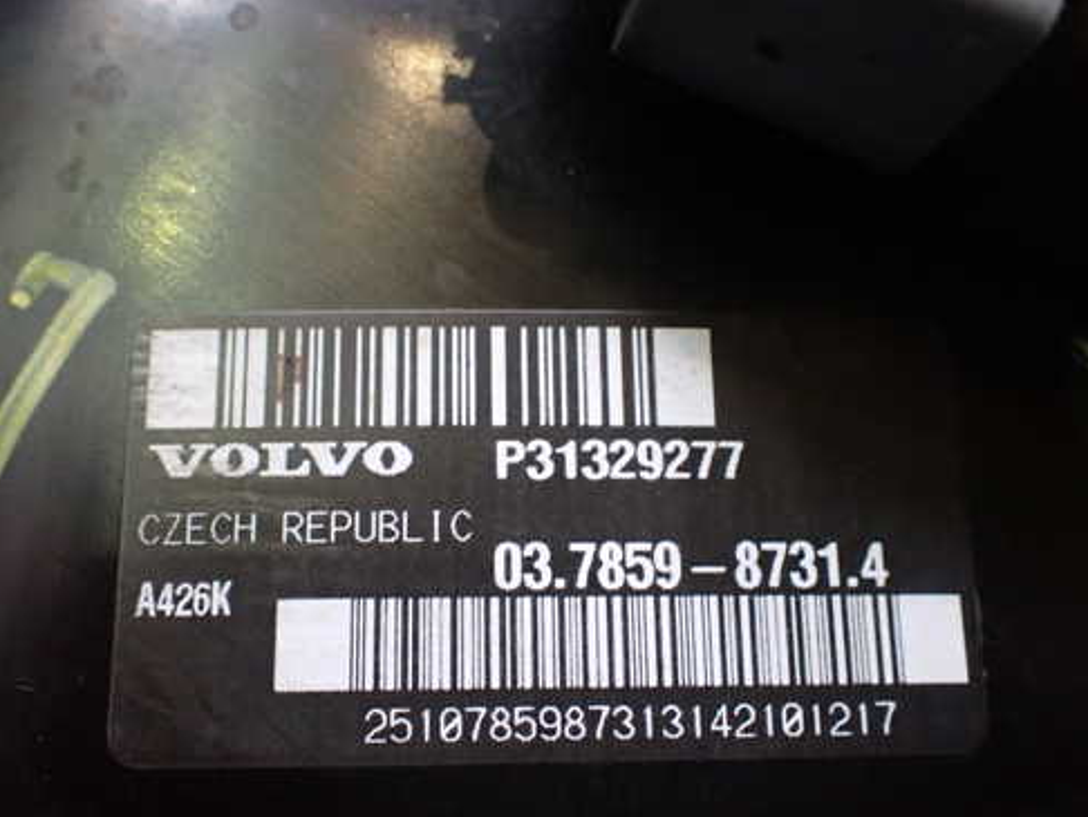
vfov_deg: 38.7
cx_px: 526
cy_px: 445
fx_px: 1164
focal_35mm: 37
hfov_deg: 50.1
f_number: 2.3
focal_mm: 5.4
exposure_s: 1/30
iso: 800
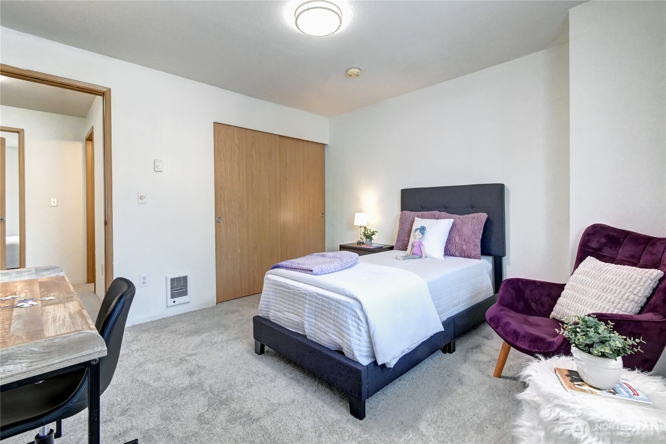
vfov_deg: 77.3
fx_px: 277
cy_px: 222
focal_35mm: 15
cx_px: 333
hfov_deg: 100.4
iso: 3200
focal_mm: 10
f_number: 11
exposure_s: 1/8
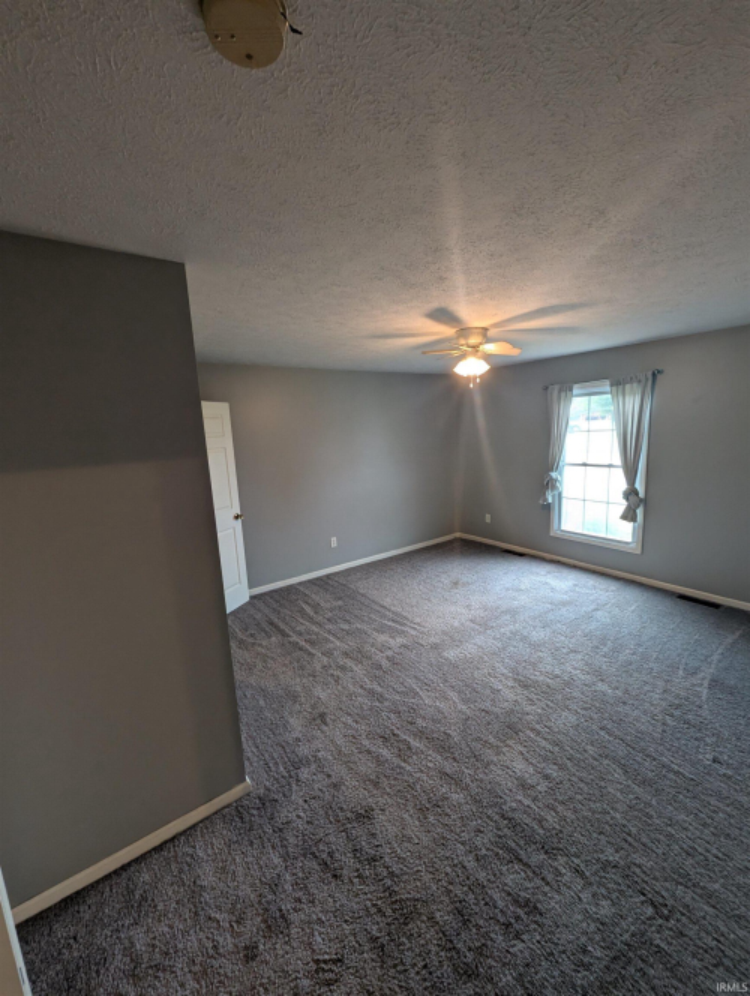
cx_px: 375
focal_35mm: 13
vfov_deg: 106.1
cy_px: 498
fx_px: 375
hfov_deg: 90.1
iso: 144
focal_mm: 1.95
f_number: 2.2
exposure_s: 1/24
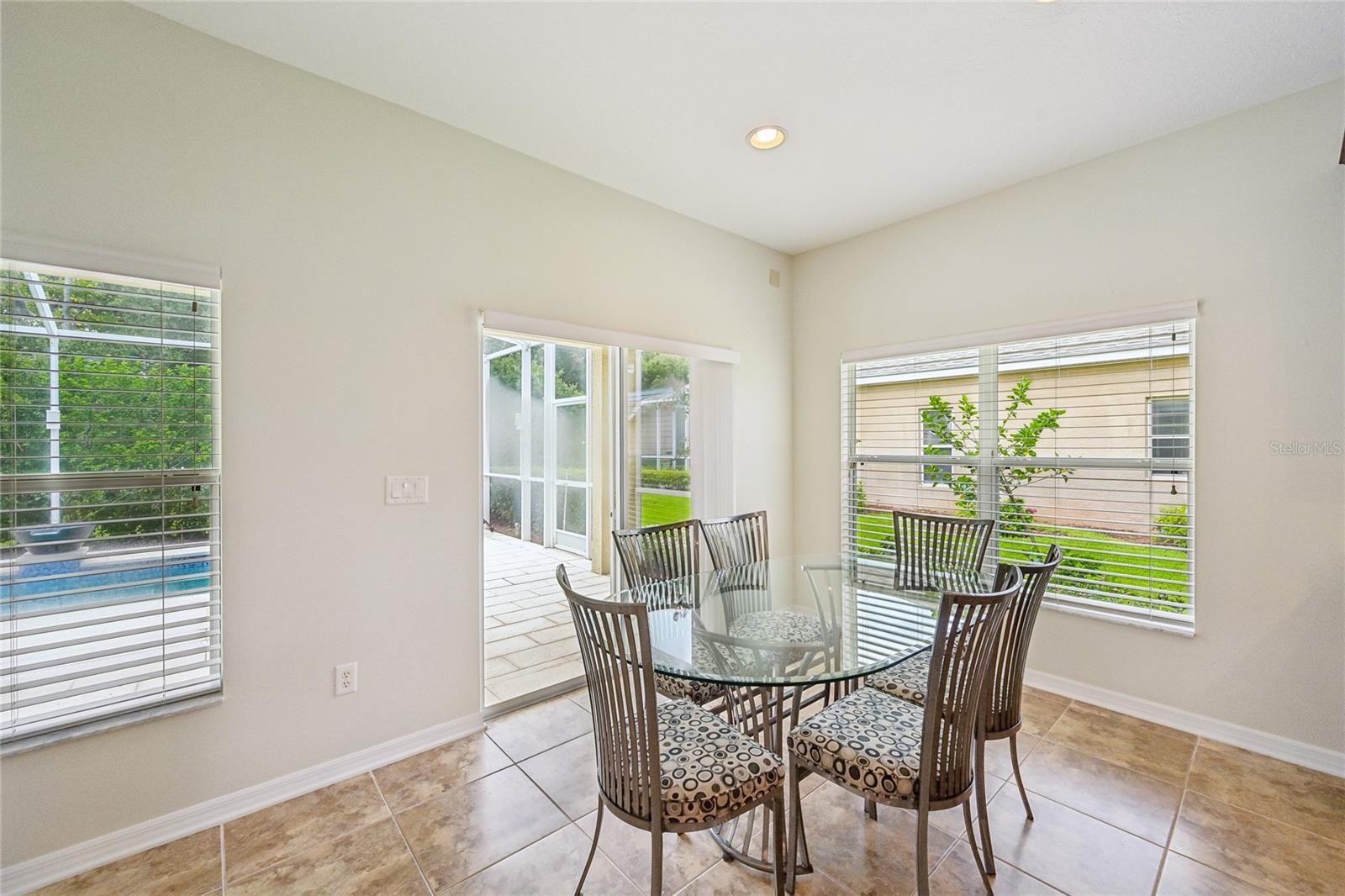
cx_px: 672
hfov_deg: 104.3
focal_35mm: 14
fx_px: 523
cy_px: 448
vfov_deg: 81.2
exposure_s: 1/125
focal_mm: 14
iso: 400
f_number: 8
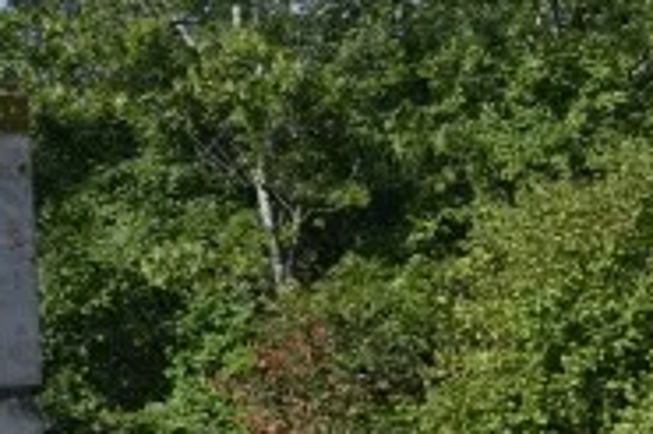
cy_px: -35
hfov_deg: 9.9
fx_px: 3171
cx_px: -1045
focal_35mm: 175
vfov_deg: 7.8
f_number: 7.1
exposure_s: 1/400
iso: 100
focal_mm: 30
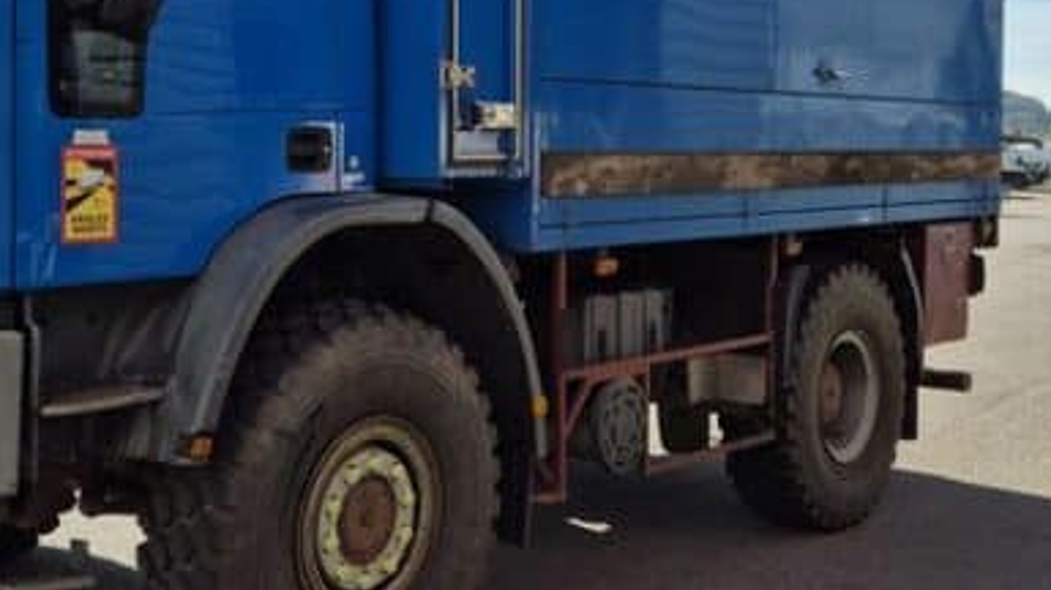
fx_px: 1393
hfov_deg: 40.7
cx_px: 322
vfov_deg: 23.8
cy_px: 199
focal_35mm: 50
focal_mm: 5.4
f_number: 1.8
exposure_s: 1/1856
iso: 25
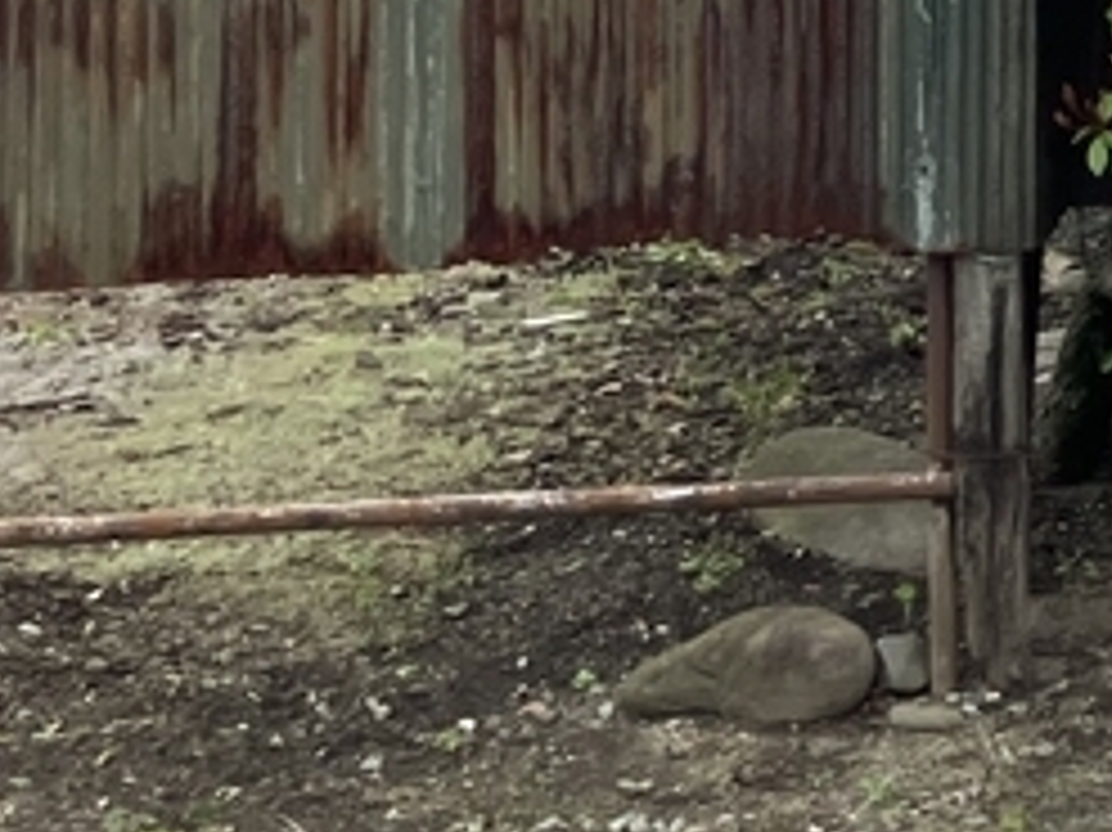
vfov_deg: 10.0
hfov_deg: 12.6
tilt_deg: +2.9
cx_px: 2260
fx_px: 4367
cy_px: -895
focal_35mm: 136
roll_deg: +0.6
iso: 32
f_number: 1.8
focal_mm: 3.99
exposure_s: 1/517
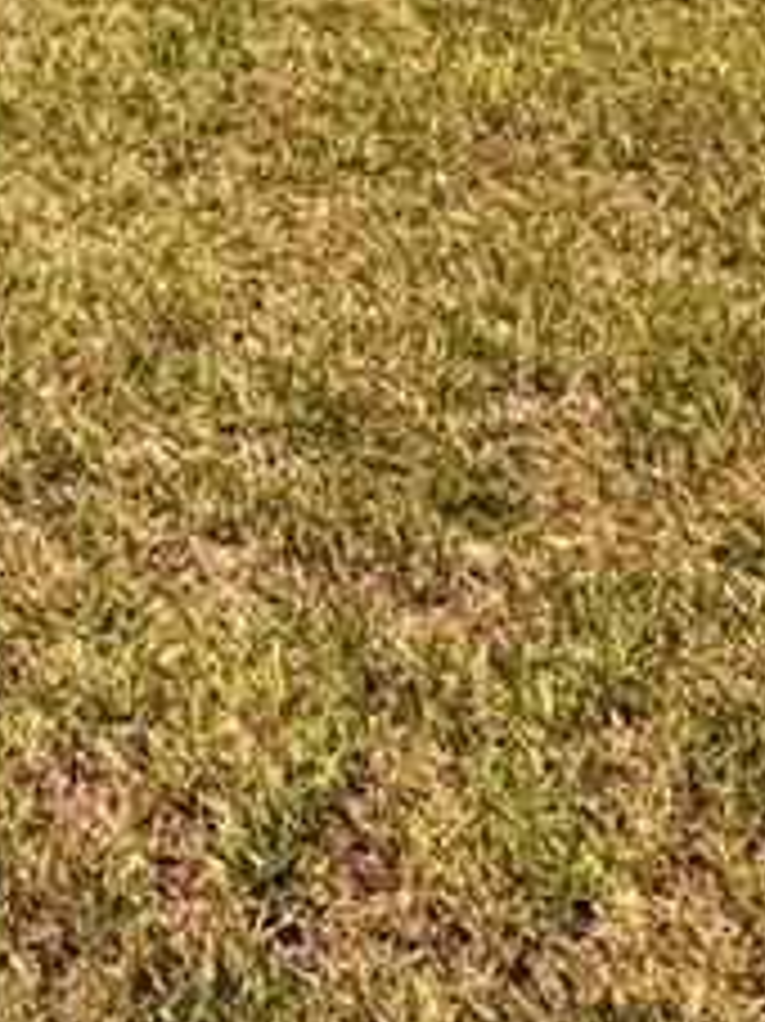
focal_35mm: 74
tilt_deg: +1.3
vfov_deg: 18.4
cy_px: -977
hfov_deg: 16.1
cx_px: -706
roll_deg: -0.1
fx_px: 2183
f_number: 2.2
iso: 25
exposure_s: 1/770
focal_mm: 2.22
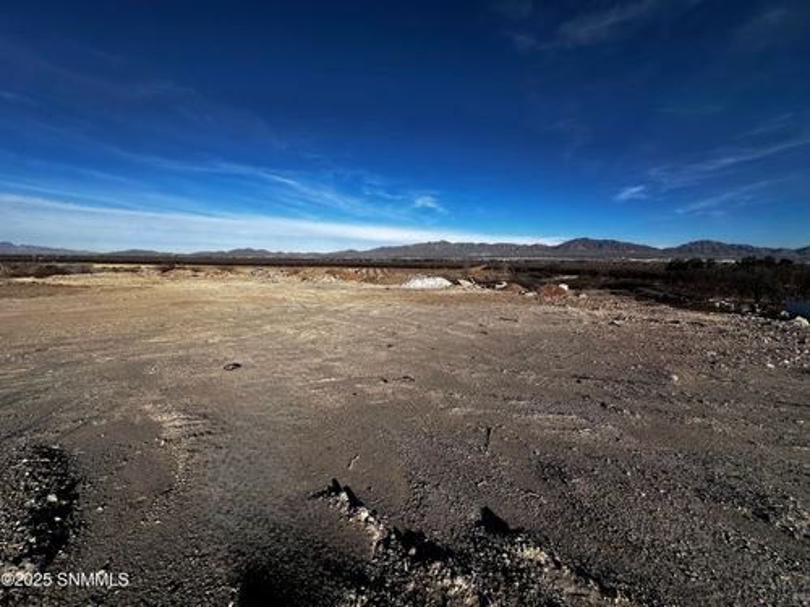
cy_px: 304
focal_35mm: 14
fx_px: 328
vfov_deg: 85.7
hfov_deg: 102.1
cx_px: 405
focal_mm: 2.22
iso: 50
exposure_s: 1/4000
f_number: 2.2
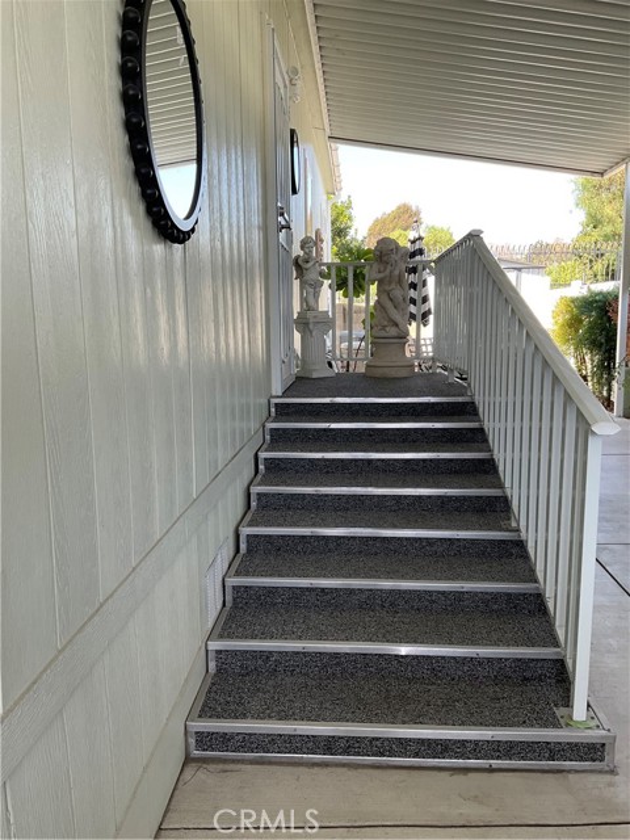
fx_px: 704
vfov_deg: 61.7
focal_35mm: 29
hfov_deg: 48.2
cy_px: 420
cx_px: 315
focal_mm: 3
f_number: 1.8
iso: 20
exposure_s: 1/120
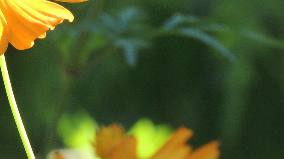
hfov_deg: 1.9
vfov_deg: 1.1
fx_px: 8584
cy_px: 140
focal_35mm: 1140
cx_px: 39
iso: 250
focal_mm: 77.5
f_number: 4.9
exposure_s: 1/250
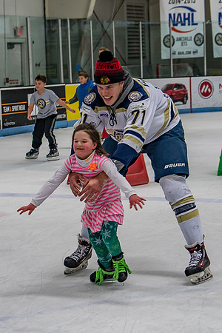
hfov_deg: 11.3
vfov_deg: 16.8
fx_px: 1126
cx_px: 91
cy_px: 148
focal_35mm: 122
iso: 250
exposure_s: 1/250
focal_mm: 48
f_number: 4
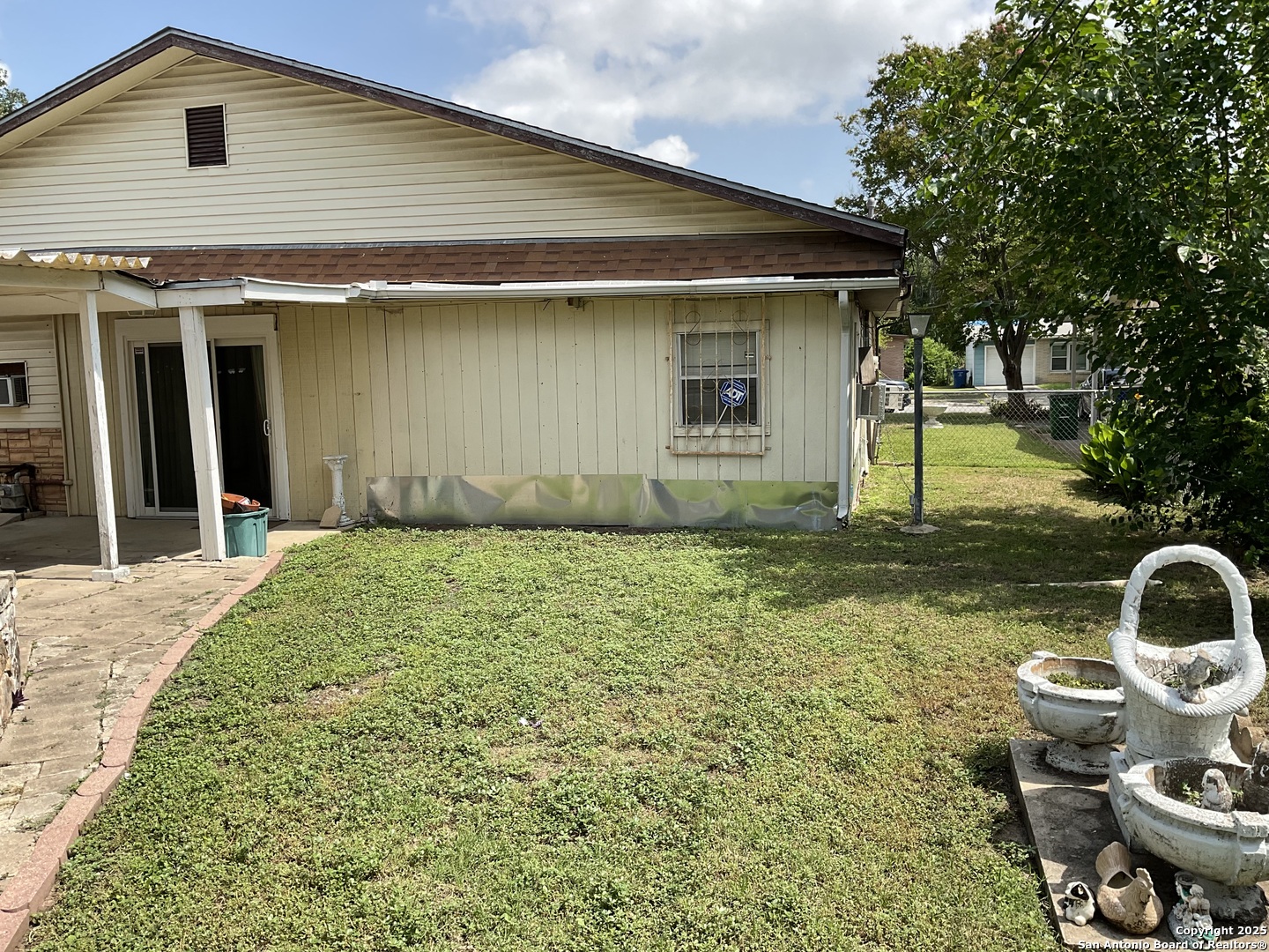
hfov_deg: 61.7
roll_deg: +1.6
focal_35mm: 29
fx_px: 1063
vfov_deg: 48.2
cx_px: 634
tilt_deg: -7.0
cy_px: 476
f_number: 1.8
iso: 16
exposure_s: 1/1195
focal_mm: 3
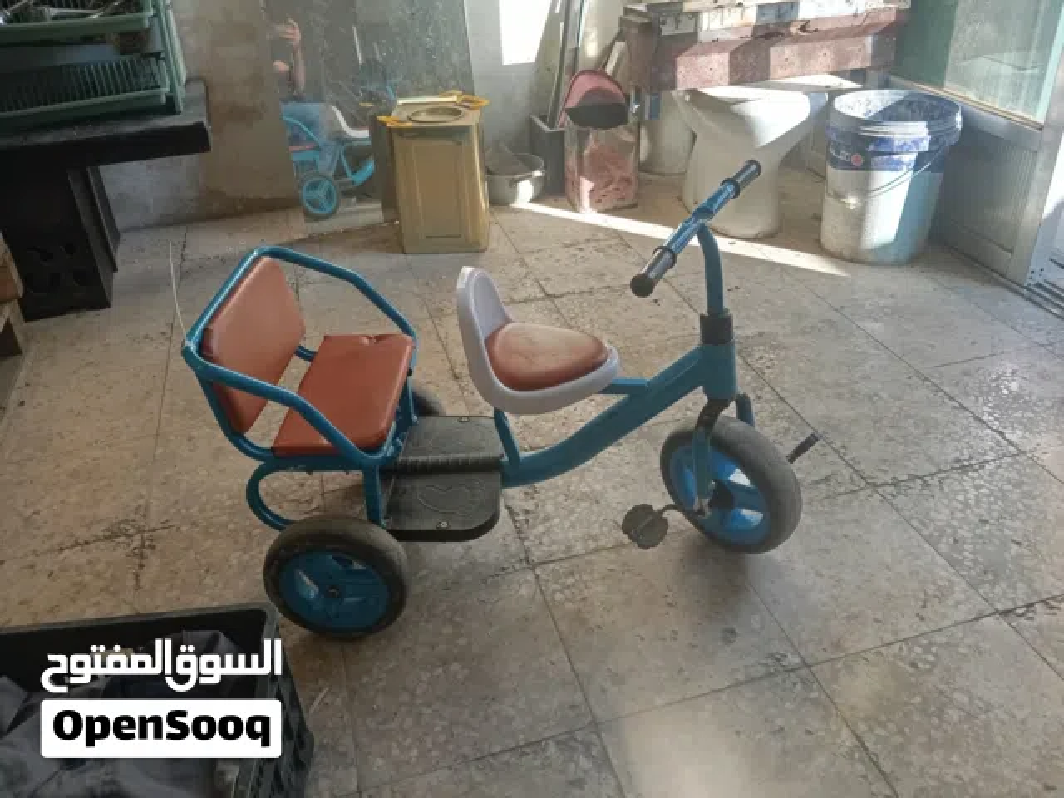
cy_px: 399
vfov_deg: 49.7
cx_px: 532
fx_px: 861
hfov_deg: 63.4
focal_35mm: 28
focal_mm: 4.22
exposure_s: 1/100
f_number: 1.8
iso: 212
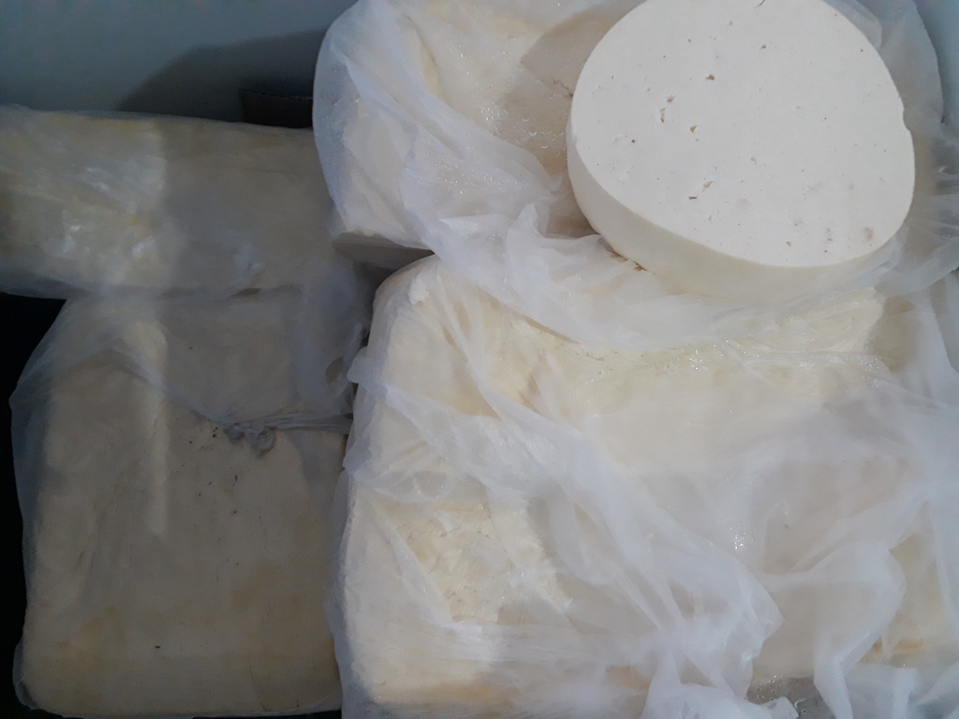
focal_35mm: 27
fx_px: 748
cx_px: 480
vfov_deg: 51.4
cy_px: 360
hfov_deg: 65.3
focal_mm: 3.6
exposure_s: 1/15
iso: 320
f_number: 1.9
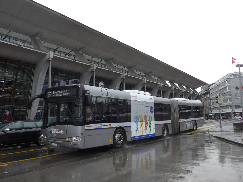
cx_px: 122
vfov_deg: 48.2
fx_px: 204
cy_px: 91
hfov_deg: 61.7
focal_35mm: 29
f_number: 2.8
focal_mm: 6
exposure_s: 1/250
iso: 125
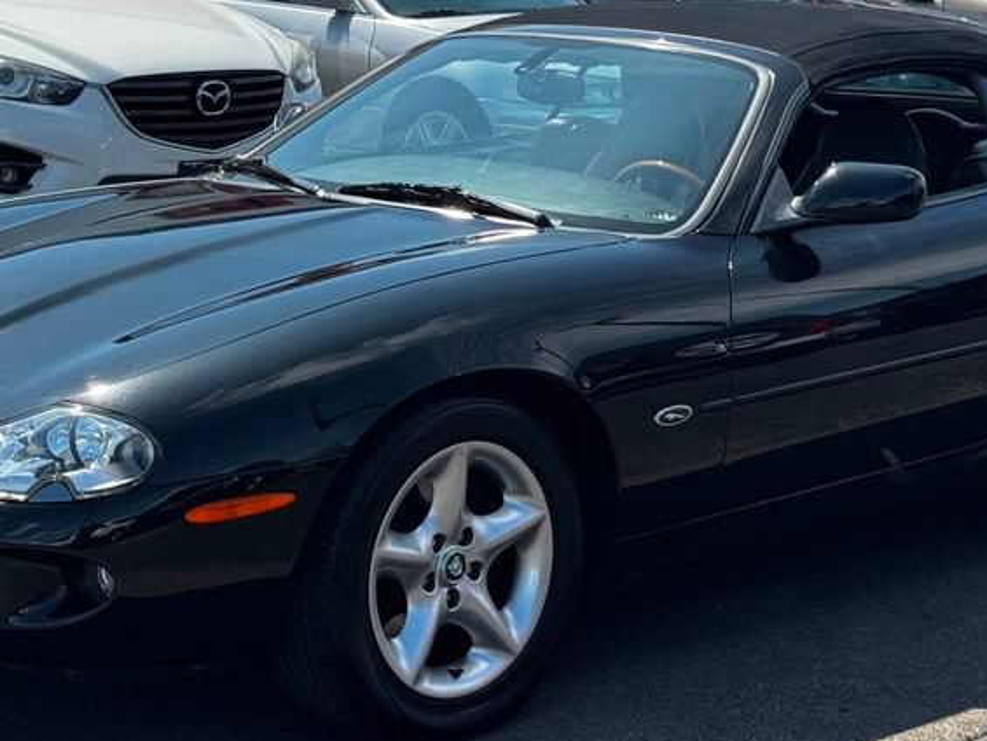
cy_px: 250
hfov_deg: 22.5
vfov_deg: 16.9
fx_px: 2481
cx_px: 475
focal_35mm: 87
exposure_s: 1/2611
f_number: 1.78
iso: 64
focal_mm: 6.76
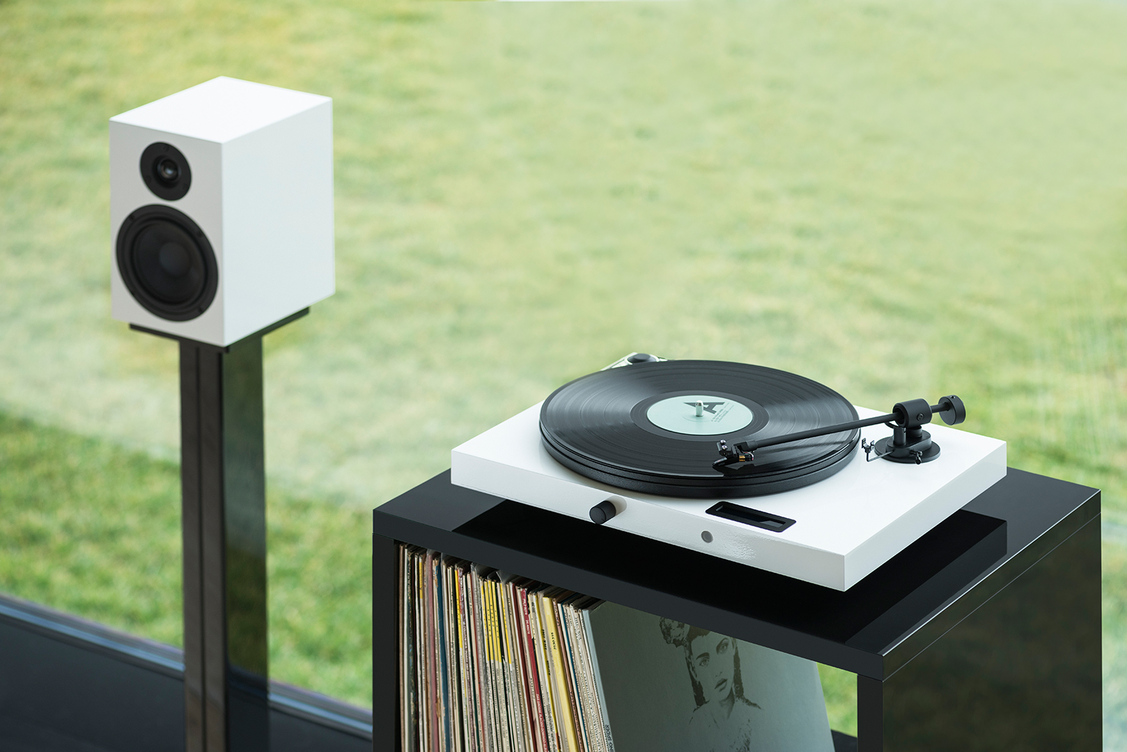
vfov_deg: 13.1
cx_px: 564
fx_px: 3288
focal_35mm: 105
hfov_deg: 19.4
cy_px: 376
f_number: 5
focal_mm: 105
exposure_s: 1/20
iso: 100
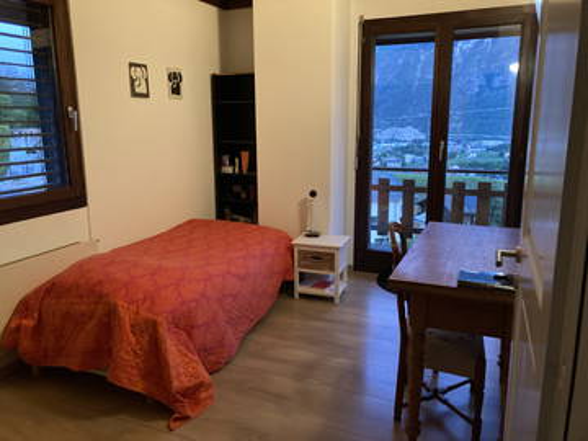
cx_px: 294
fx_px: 476
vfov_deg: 49.7
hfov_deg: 63.4
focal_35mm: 28
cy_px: 220
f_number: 1.8
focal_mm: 3.99
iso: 640
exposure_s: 1/30
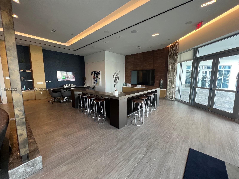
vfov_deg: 89.9
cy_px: 90
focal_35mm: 13
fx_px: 90
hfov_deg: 106.2
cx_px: 120
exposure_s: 1/60
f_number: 1.8
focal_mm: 1.57
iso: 125
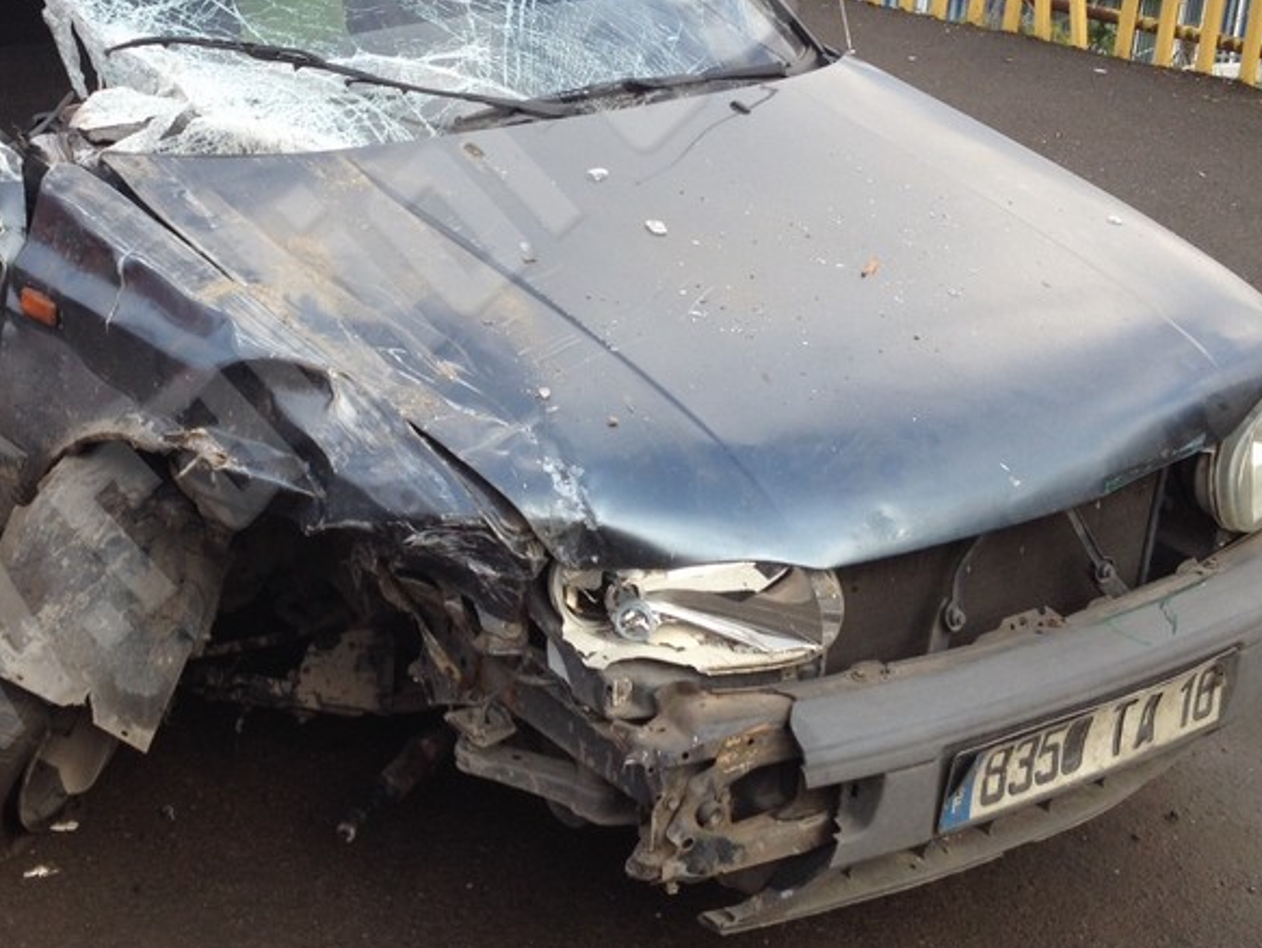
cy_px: 247
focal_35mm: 60
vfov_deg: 24.2
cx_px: 420
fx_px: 2189
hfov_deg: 31.9
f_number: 2.4
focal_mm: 4.28
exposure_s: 1/315
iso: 50
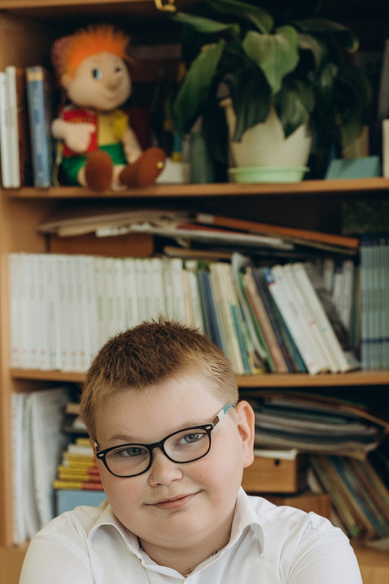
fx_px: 1702
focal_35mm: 105
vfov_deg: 19.2
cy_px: 477
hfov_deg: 13.0
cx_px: 188
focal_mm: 42
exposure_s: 1/250
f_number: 3.2
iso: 500
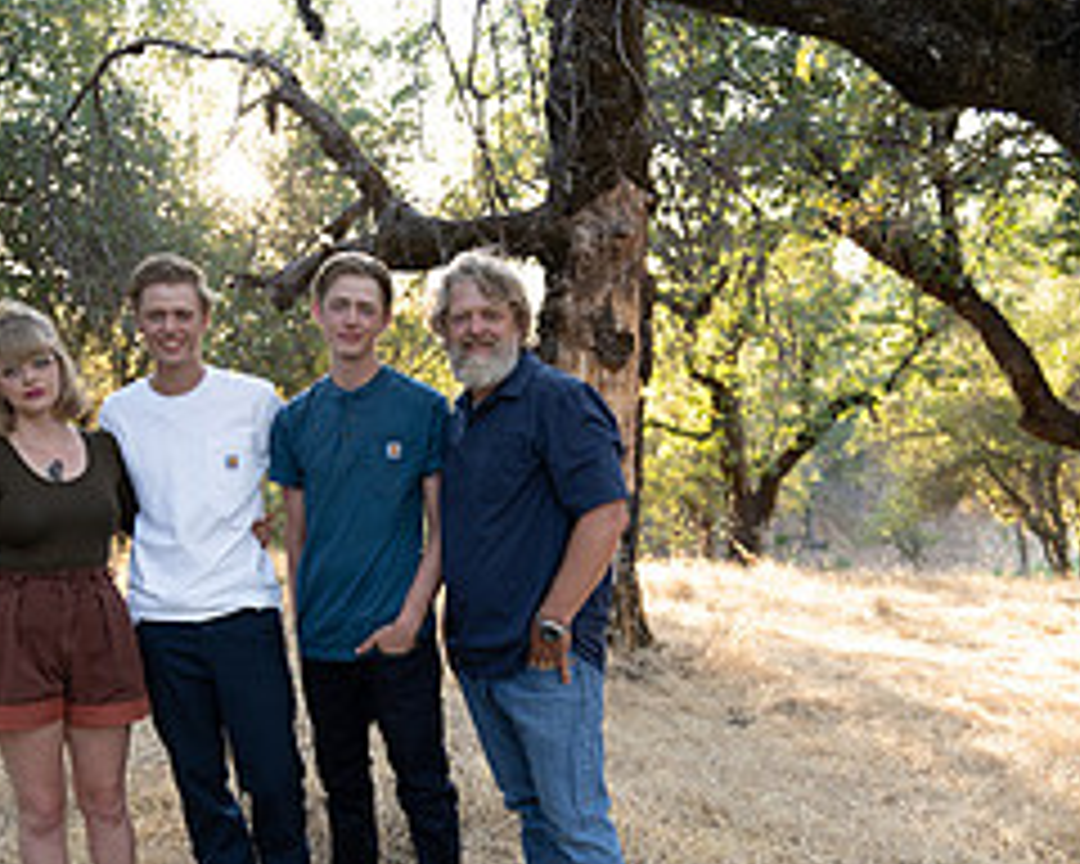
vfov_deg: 33.2
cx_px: 495
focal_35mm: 44
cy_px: 688
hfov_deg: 42.0
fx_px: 1406
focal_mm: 25
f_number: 2.8
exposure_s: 1/160
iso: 250
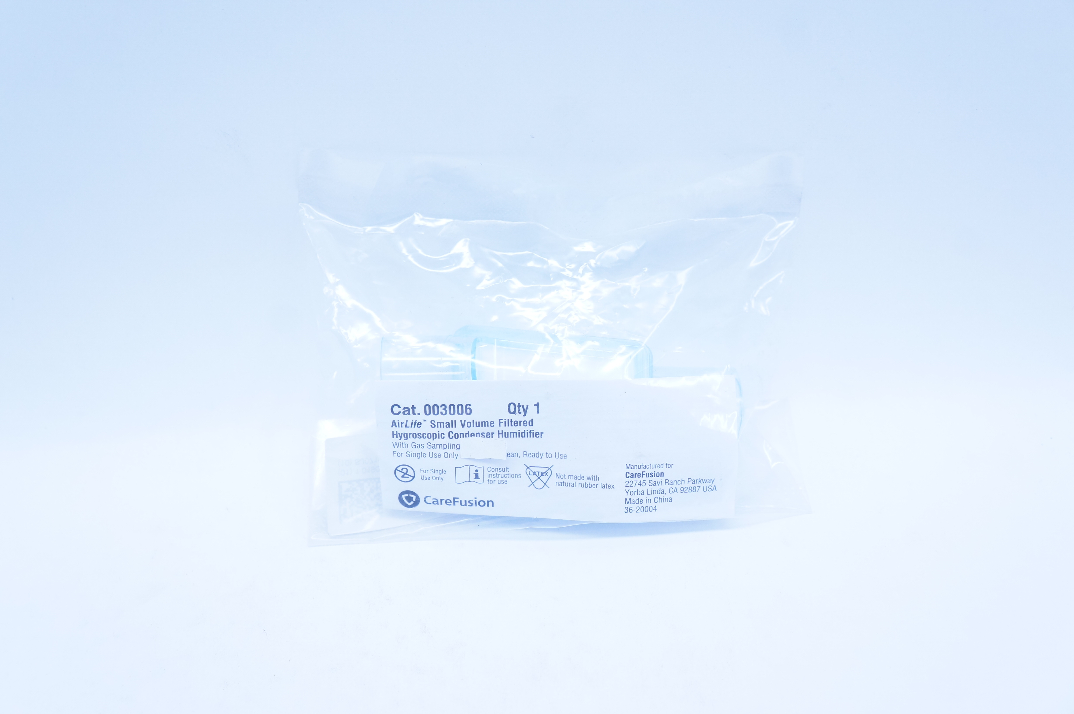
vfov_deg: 31.8
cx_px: 537
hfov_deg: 46.4
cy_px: 357
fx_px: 1252
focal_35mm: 42
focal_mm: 28
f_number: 5.6
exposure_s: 1/160
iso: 800
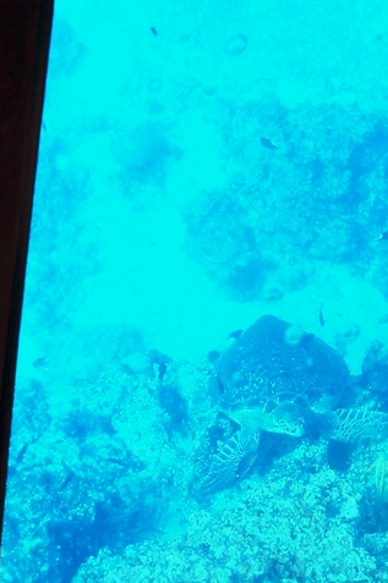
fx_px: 1685
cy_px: 240
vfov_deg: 19.6
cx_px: 291
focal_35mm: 104
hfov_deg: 13.1
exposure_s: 1/160
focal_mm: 18
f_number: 4
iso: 200
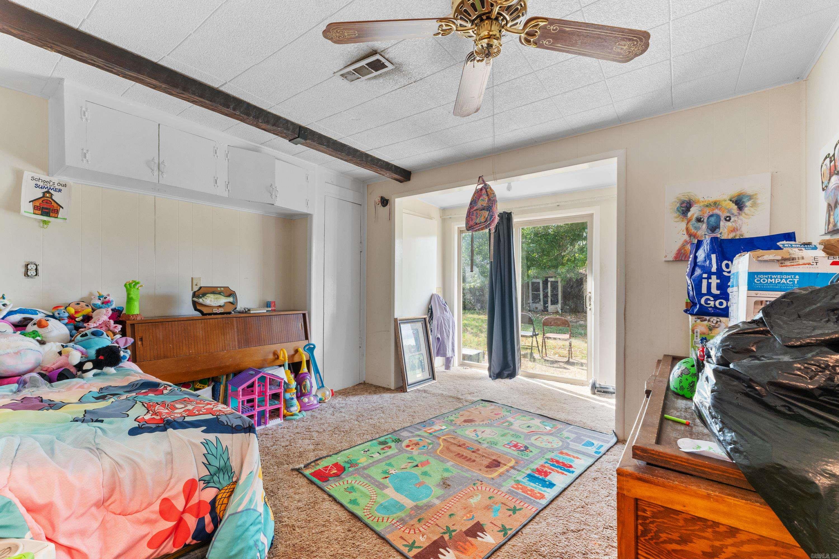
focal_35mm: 15
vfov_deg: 77.3
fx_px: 350
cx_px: 420
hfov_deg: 100.4
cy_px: 280
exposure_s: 1/8
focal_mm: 10
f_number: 7.1
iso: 500
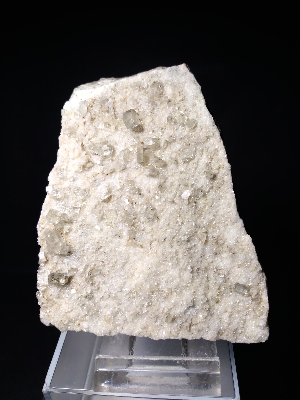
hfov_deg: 53.1
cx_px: 150
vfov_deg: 67.3
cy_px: 200
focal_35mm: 26
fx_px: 300
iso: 122
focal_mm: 3.54
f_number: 2
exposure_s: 1/60
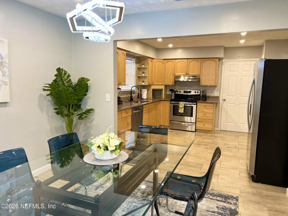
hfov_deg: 67.3
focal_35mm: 26
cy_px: 108
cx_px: 144
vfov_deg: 53.1
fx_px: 216
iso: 64
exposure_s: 1/60
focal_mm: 5.7
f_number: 1.5
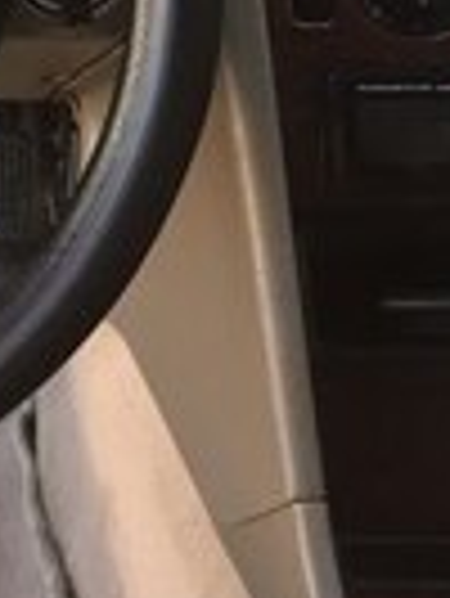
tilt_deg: -23.6
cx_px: -166
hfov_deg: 13.2
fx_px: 1869
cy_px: -162
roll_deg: +1.8
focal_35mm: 108
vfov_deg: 17.2
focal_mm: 4.15
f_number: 2.2
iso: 40
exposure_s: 1/33
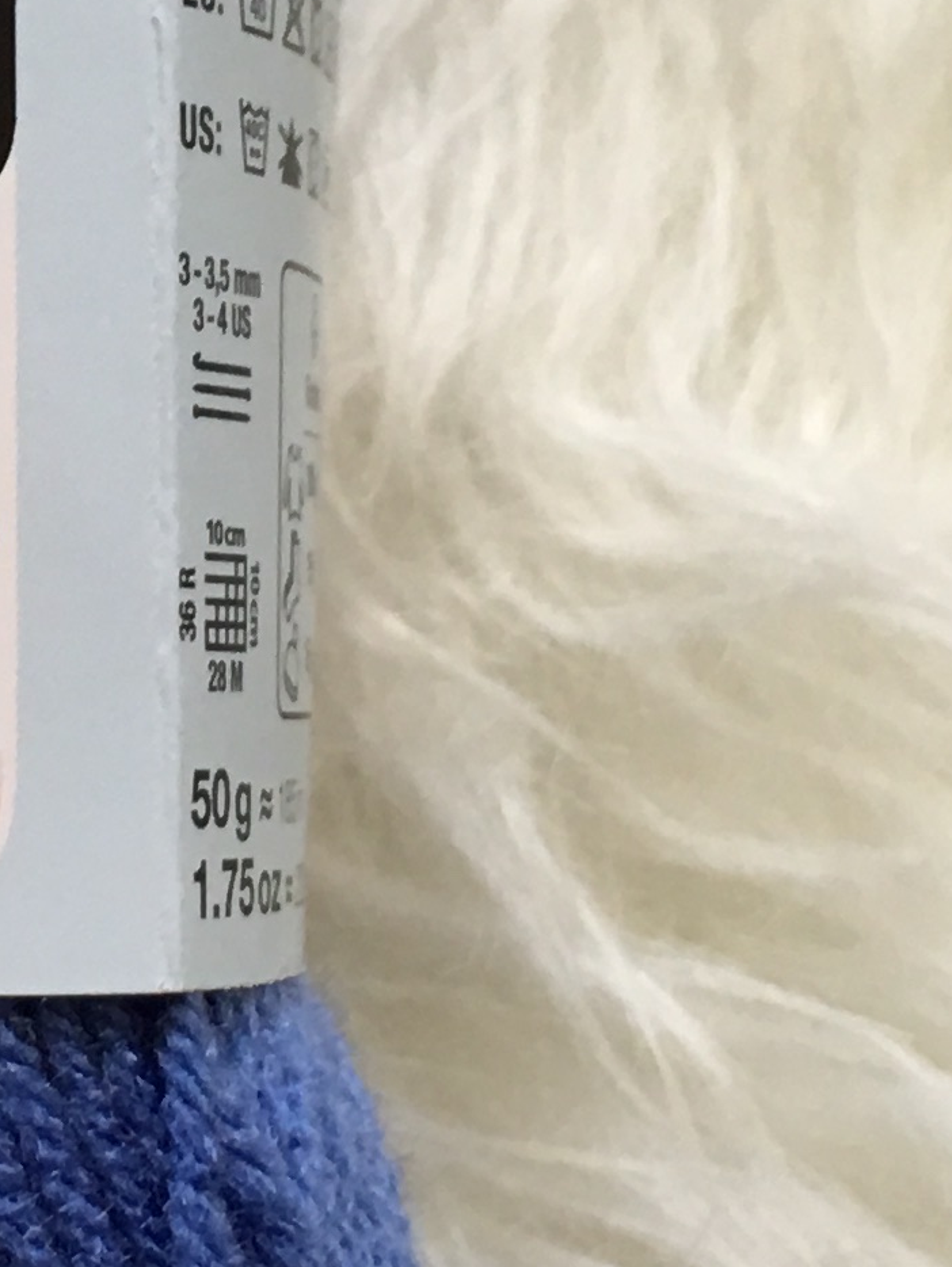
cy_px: 381
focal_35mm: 125
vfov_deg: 15.7
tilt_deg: -87.4
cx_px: -277
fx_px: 4580
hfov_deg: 11.6
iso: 40
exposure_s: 1/17
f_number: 2.2
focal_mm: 4.15
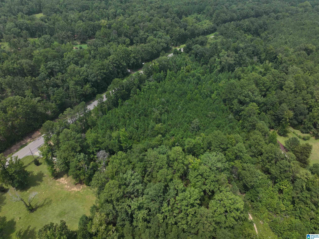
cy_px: 120
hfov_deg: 71.6
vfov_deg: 56.8
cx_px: 160
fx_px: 221
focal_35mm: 24
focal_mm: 12.29
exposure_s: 1/2500
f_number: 2.8
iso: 100
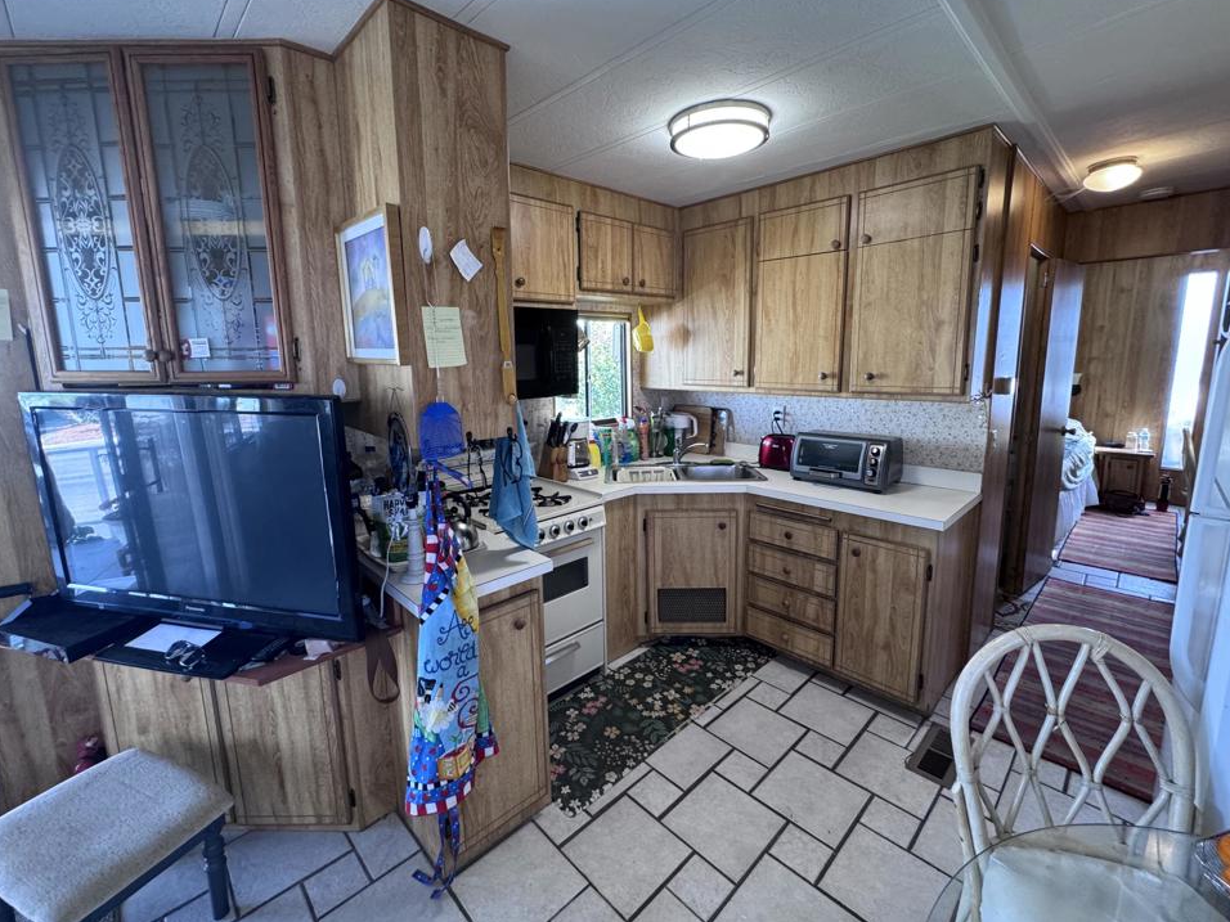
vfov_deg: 81.7
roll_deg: +0.9
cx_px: 612
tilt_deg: -10.0
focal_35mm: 15
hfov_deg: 98.2
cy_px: 433
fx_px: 533
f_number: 2.2
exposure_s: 1/120
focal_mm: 2.22
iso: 250
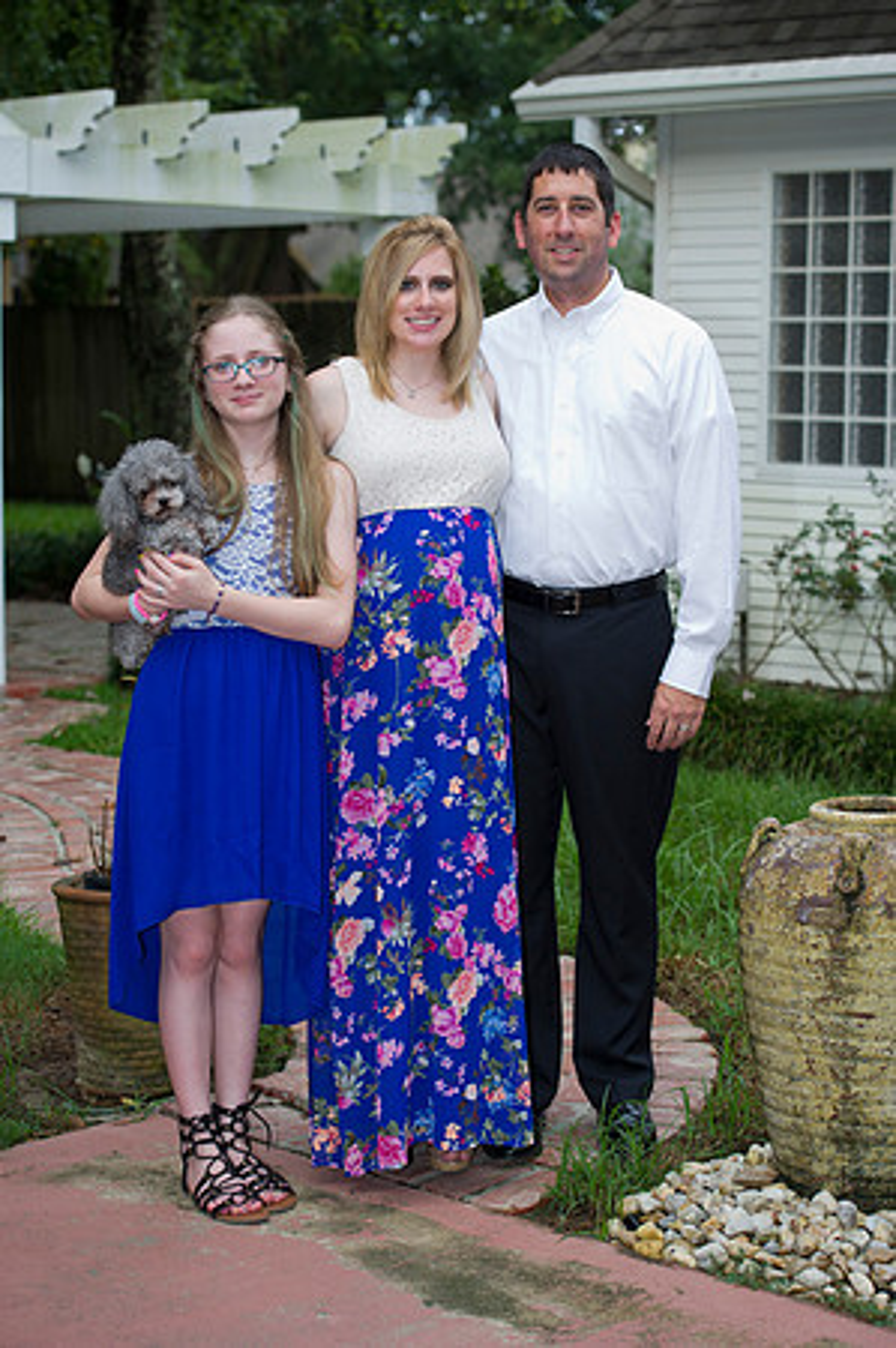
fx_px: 2619
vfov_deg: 28.9
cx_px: 448
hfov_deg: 19.4
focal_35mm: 70
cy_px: 674
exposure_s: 1/250
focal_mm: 70
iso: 640
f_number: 4
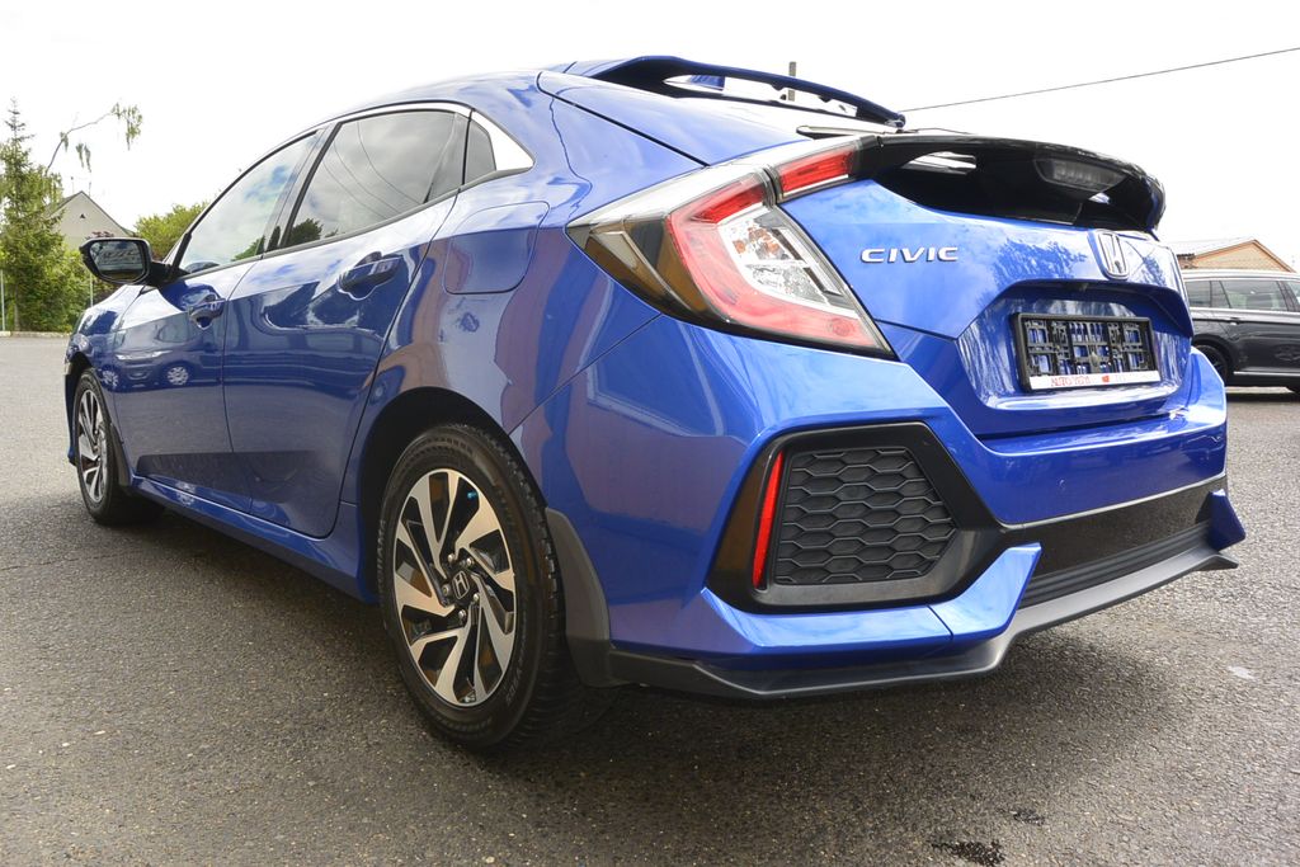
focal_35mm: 27
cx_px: 650
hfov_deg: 67.4
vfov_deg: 47.9
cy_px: 434
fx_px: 975
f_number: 6.3
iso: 160
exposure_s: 1/250
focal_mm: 10
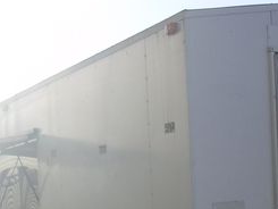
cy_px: 266
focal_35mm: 94
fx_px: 755
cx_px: 217
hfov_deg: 20.6
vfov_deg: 15.1
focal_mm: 6.3
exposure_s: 1/160
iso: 80
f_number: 7.8
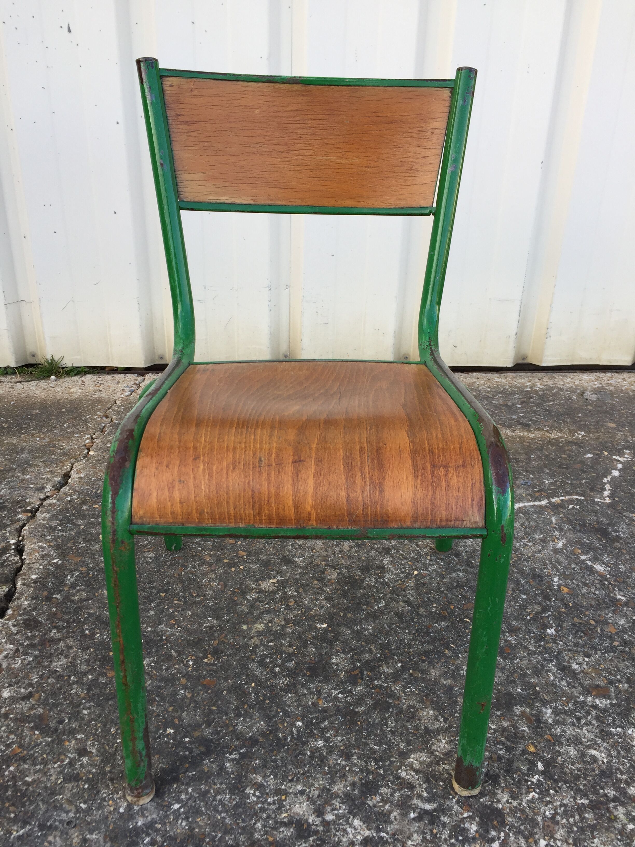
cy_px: 424
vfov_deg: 61.7
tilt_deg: -22.8
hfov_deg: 48.2
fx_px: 709
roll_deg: -1.5
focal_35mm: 29
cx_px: 318
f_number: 2.2
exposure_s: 1/231
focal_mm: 4.15
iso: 32
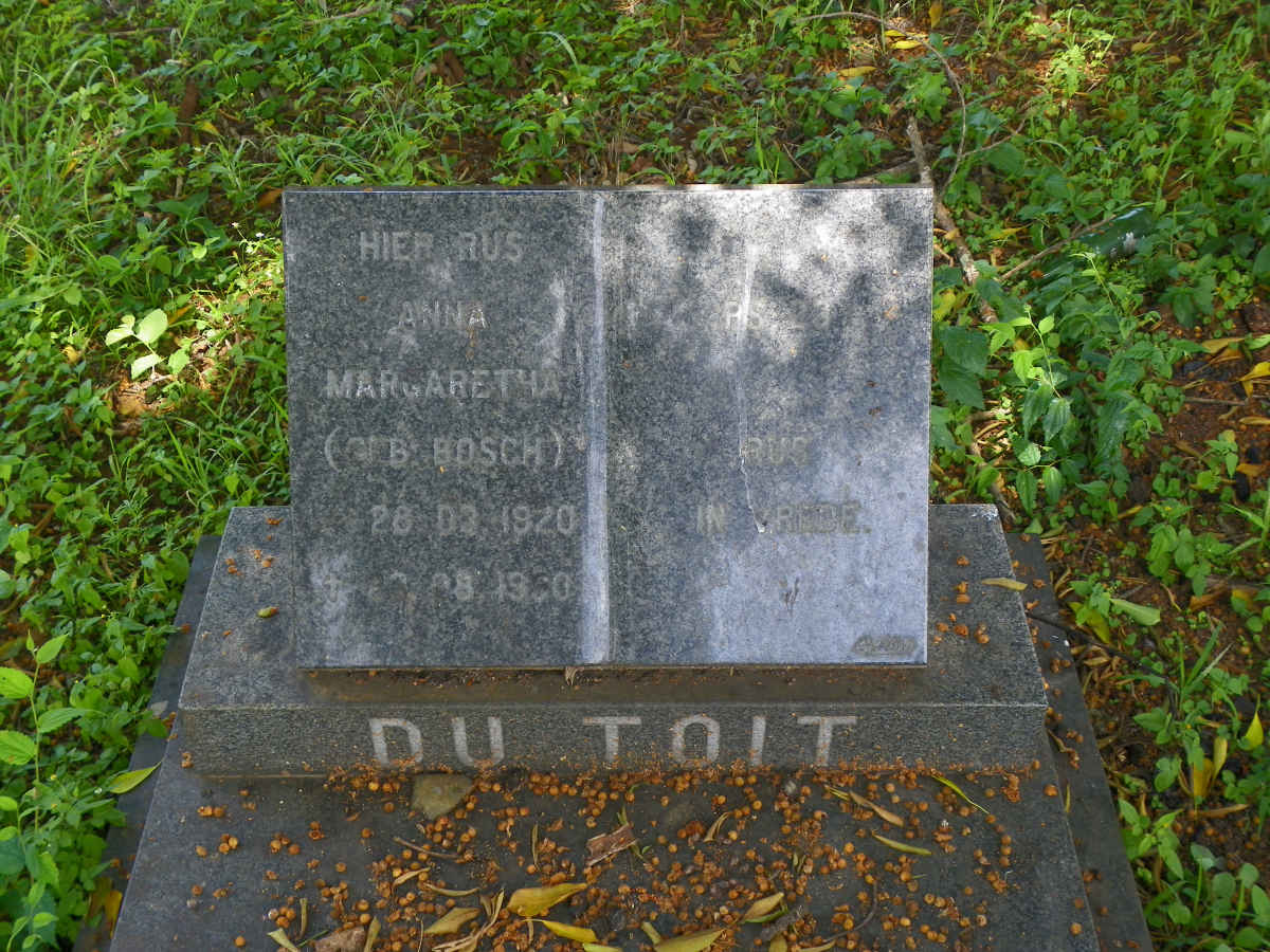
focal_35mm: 43
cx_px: 635
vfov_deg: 33.6
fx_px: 1578
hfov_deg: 43.9
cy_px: 476
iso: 64
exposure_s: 1/60
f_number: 3.2
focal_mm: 7.6
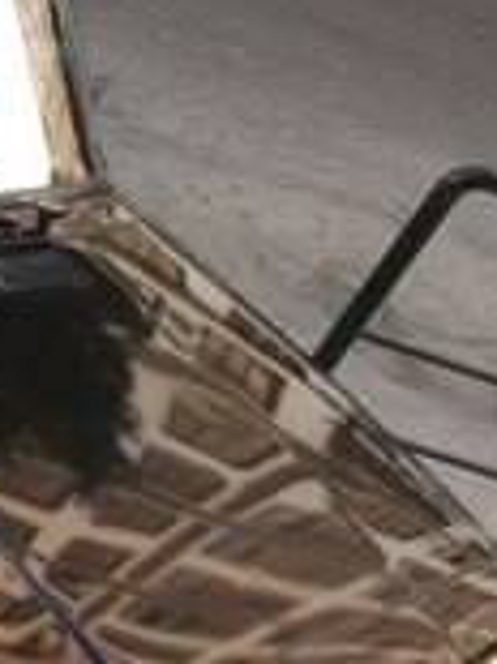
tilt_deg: -32.0
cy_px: 13
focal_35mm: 93
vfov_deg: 20.5
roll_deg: -28.0
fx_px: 1783
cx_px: -261
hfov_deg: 14.7
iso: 50
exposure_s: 1/33
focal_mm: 4.15
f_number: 2.2
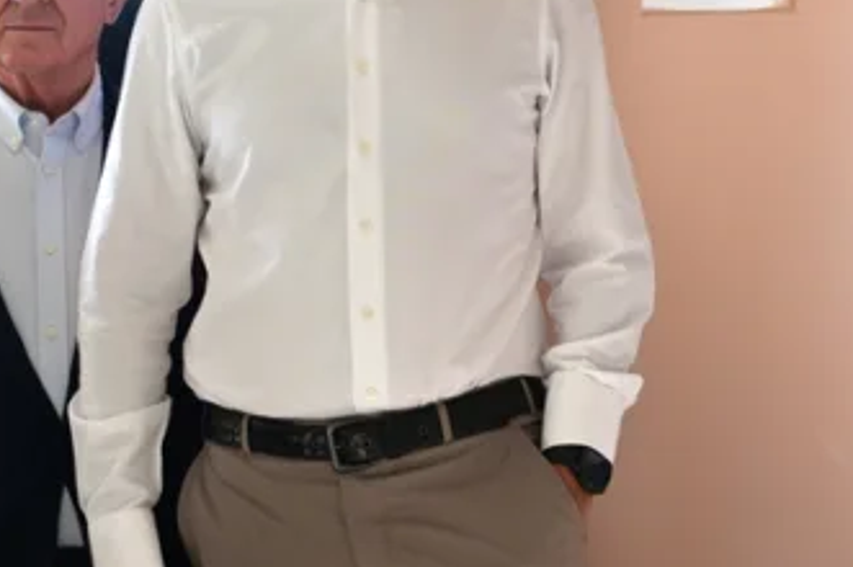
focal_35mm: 127
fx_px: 3006
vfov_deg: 10.7
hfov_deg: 16.0
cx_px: 685
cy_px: 110
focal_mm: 41
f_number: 3.2
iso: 400
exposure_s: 1/100
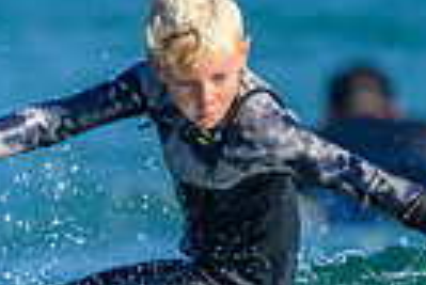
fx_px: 41402
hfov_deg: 0.6
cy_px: 431
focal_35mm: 3495
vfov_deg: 0.4
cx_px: -35
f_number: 6.3
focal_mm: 800
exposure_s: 1/2000
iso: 500
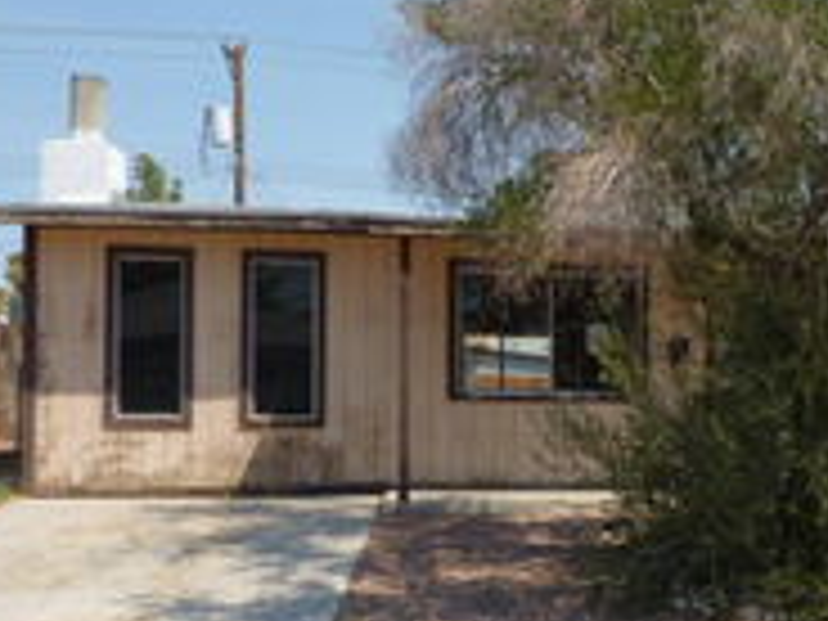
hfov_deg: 38.2
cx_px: 716
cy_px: 414
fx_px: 1124
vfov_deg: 30.6
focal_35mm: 47
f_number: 5.6
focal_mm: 4.1
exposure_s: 1/400
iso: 100
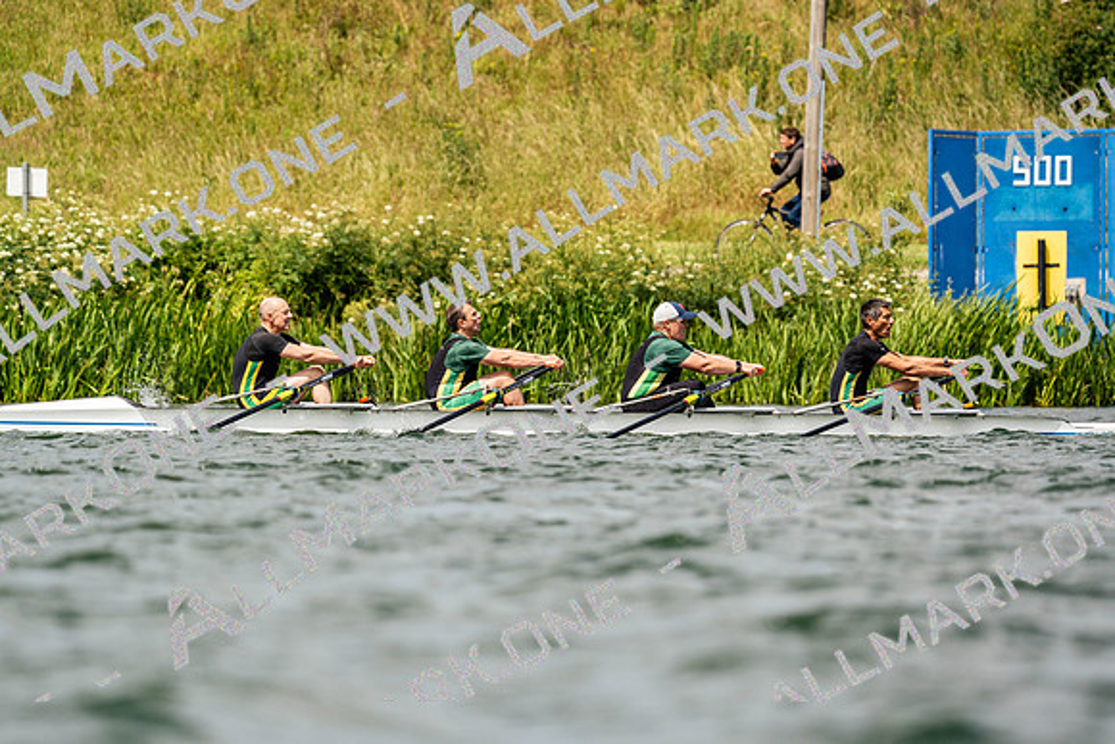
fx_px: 12608
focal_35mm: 407
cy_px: 372
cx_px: 558
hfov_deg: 5.1
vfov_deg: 3.4
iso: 250
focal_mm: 407
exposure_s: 1/2000
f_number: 6.3
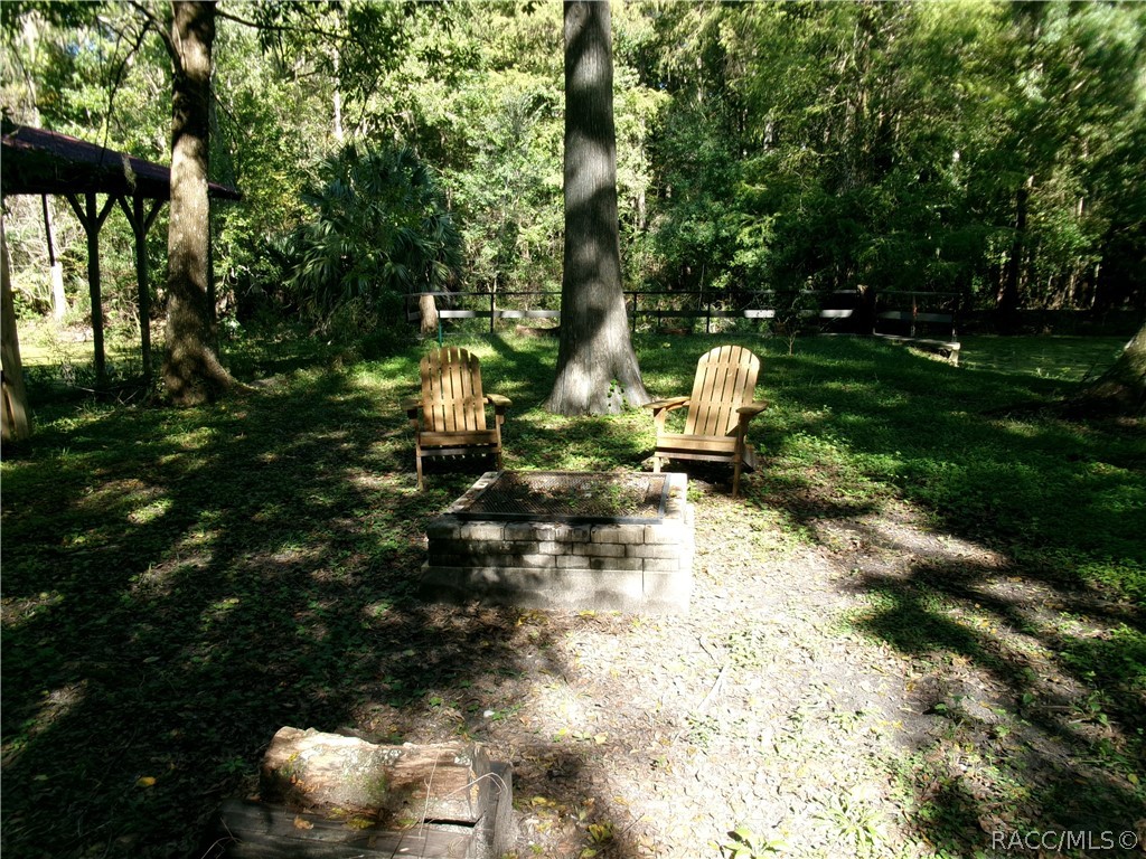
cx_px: 573
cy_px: 430
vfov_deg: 49.7
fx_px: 927
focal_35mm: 28
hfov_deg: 63.4
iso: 100
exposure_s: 1/140
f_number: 3.9
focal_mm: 5.1
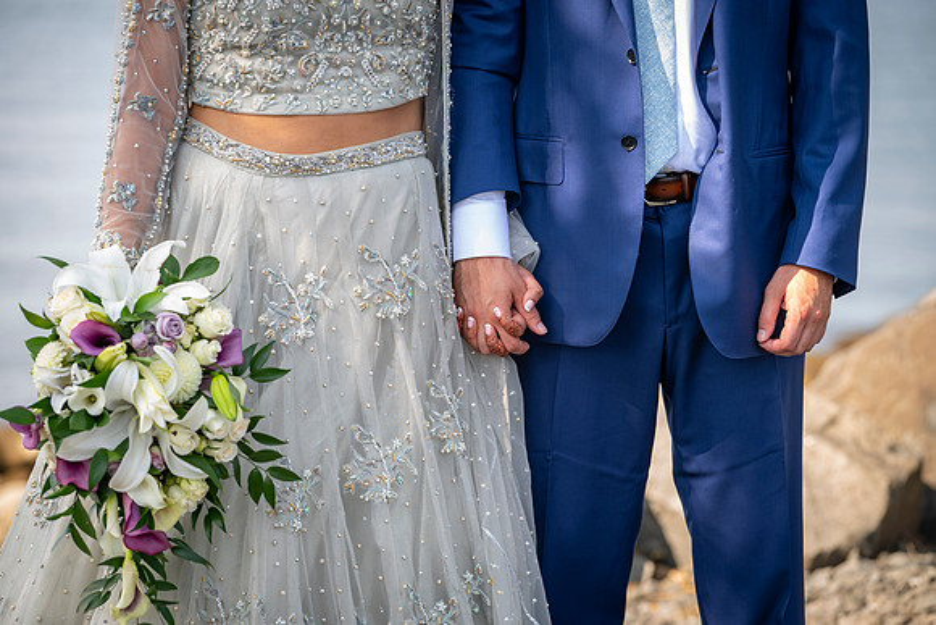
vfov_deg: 9.7
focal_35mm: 142
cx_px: 465
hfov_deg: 14.5
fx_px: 3686
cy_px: 312
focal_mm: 135
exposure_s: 1/125
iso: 50
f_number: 4.5
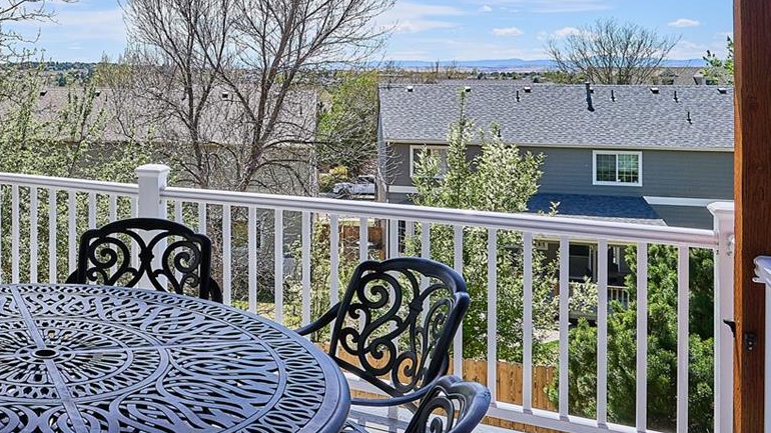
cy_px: 111
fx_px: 779
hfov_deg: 46.5
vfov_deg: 30.6
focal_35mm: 38
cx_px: 51
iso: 400
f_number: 10
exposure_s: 1/800
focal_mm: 17.5
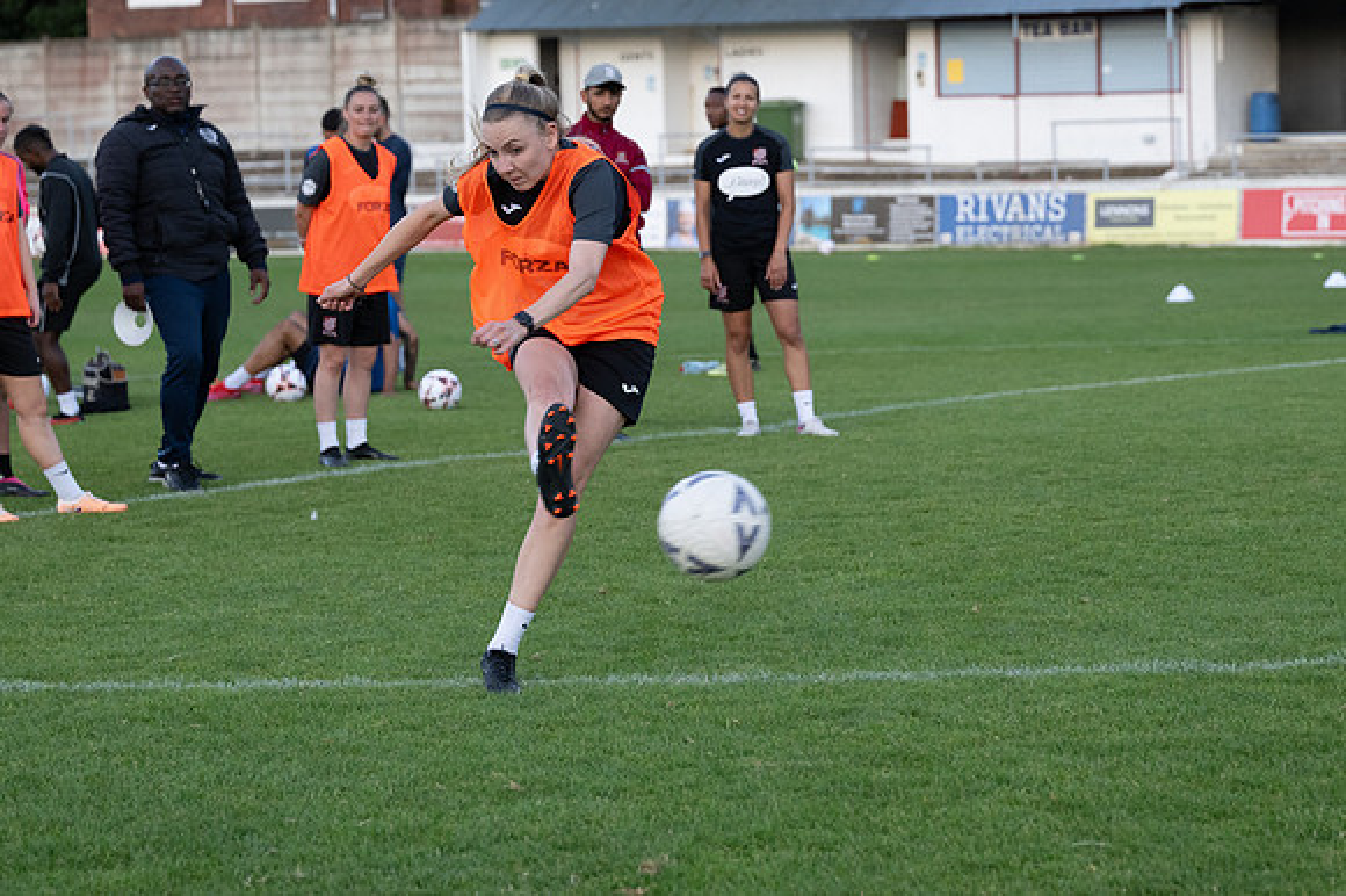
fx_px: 3923
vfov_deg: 13.0
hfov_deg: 19.5
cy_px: 448
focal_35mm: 105
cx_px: 673
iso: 1000
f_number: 3.2
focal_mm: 70
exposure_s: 1/640
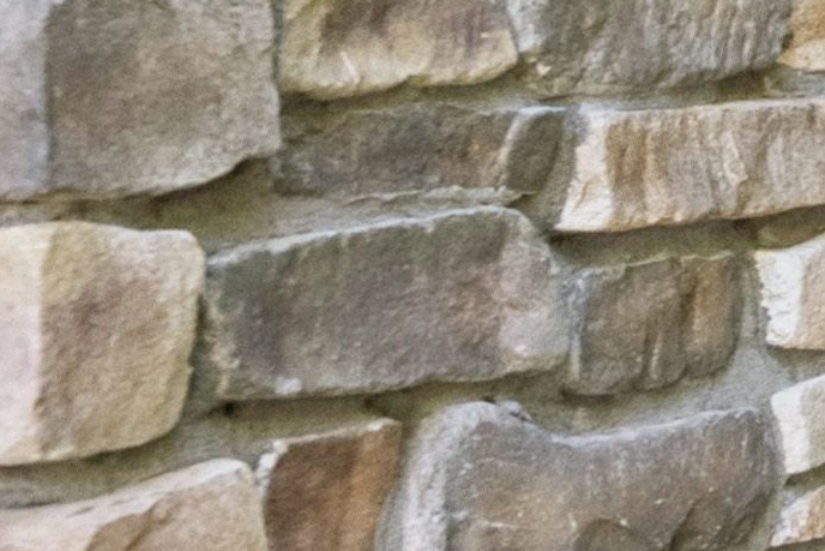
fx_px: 3392
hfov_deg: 10.4
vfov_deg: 9.2
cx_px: 2377
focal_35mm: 148
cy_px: 77
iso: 640
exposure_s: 1/80
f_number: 8
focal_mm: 24
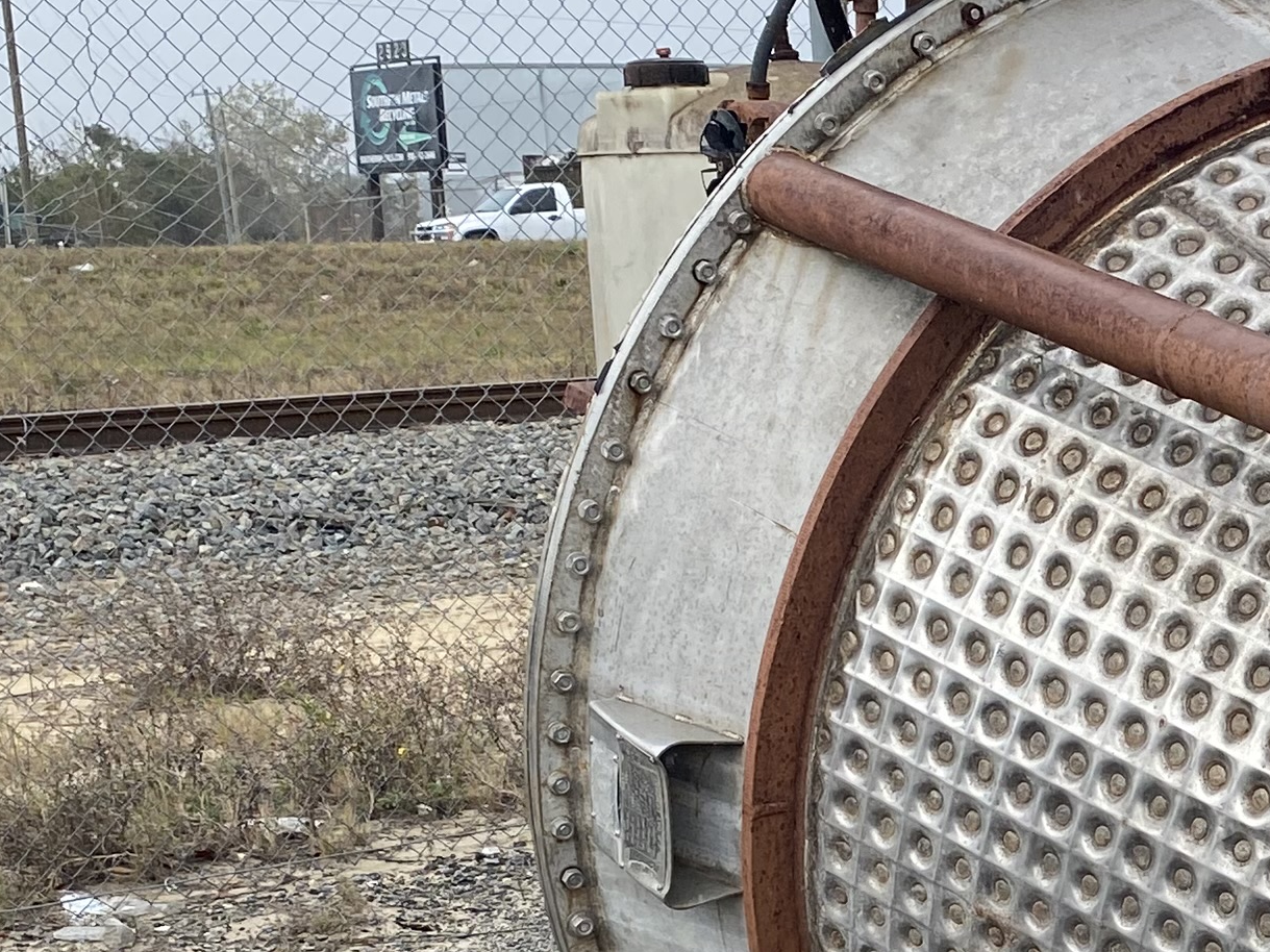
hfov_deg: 21.2
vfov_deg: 16.8
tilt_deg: -13.0
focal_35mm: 86
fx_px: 3155
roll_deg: +0.3
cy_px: 923
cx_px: 1511
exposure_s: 1/1053
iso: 32
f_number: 1.8
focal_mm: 4.25
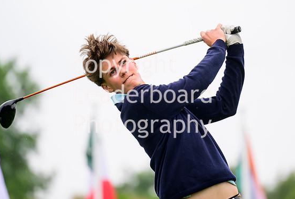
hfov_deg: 4.7
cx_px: 161
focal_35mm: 440
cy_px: 89
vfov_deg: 3.1
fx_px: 3618
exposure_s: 1/1600
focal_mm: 380
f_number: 5.6
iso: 2000
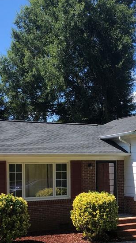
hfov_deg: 20.7
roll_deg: +1.7
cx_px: 117
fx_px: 366
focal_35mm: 57
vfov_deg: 36.2
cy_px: 164
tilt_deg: +0.4
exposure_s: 1/979
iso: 20
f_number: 1.8
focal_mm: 3.99
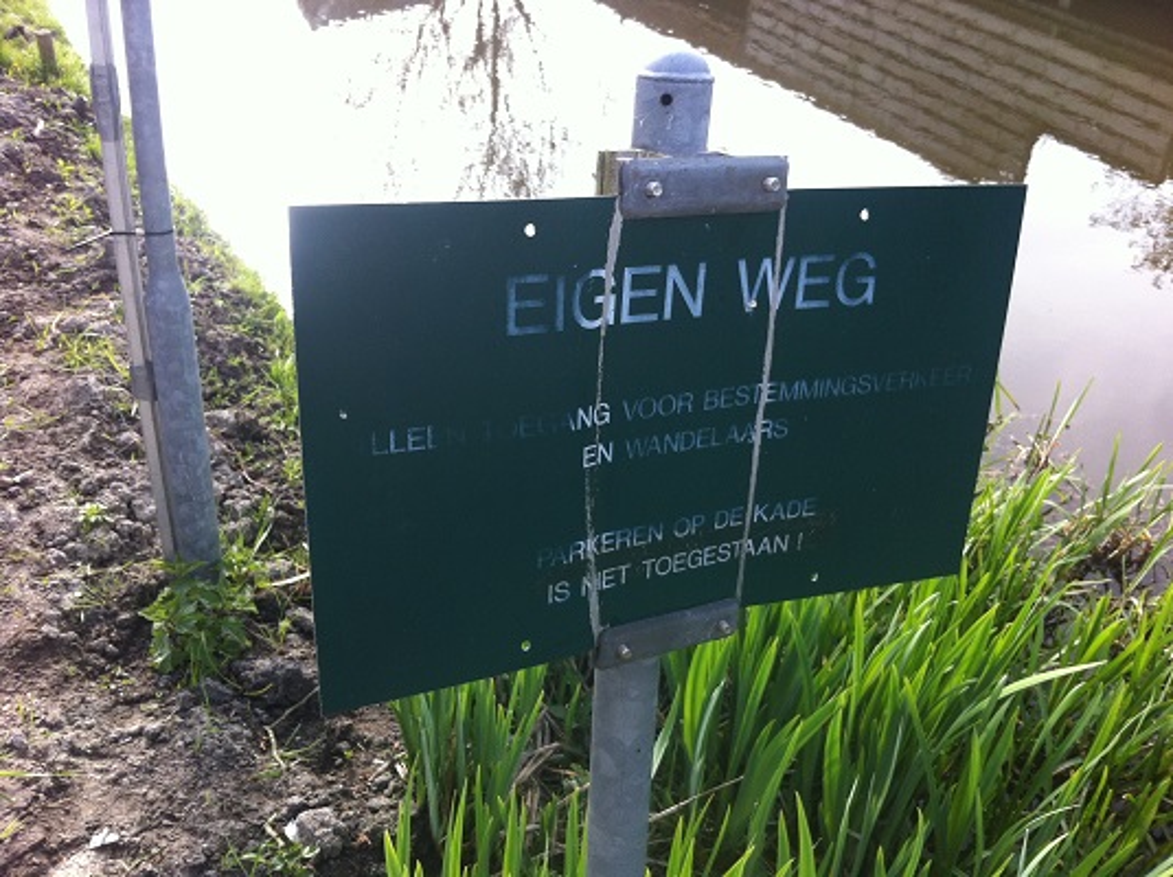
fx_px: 1185
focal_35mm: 35
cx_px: 586
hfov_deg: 52.7
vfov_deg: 40.6
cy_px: 438
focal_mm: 3.85
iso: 80
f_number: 2.8
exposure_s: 1/236
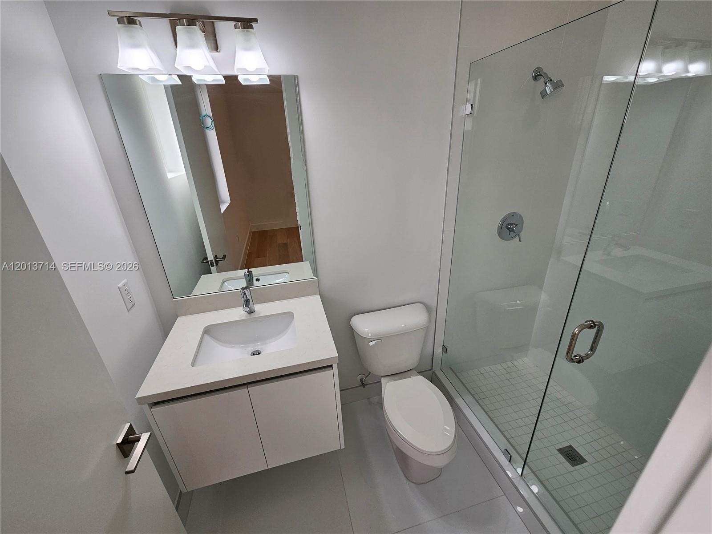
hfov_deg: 106.2
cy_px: 267
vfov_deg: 89.9
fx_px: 267
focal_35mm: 13
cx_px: 356
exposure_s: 1/120
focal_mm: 2.2
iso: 80
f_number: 2.2
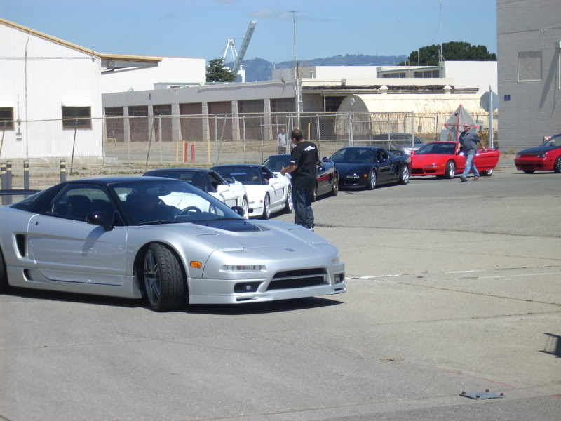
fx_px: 1831
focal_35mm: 113
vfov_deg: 13.1
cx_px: 280
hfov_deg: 17.4
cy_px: 210
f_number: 5.2
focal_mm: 18.6
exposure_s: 1/420
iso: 64
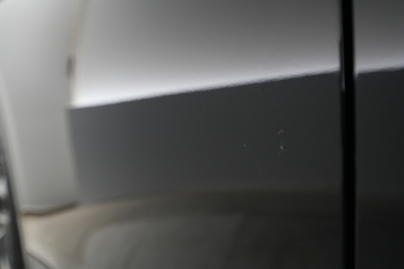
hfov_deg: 65.5
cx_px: 202
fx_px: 314
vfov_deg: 46.4
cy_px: 134
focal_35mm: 28
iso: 4000
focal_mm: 28
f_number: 4.5
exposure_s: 1/100
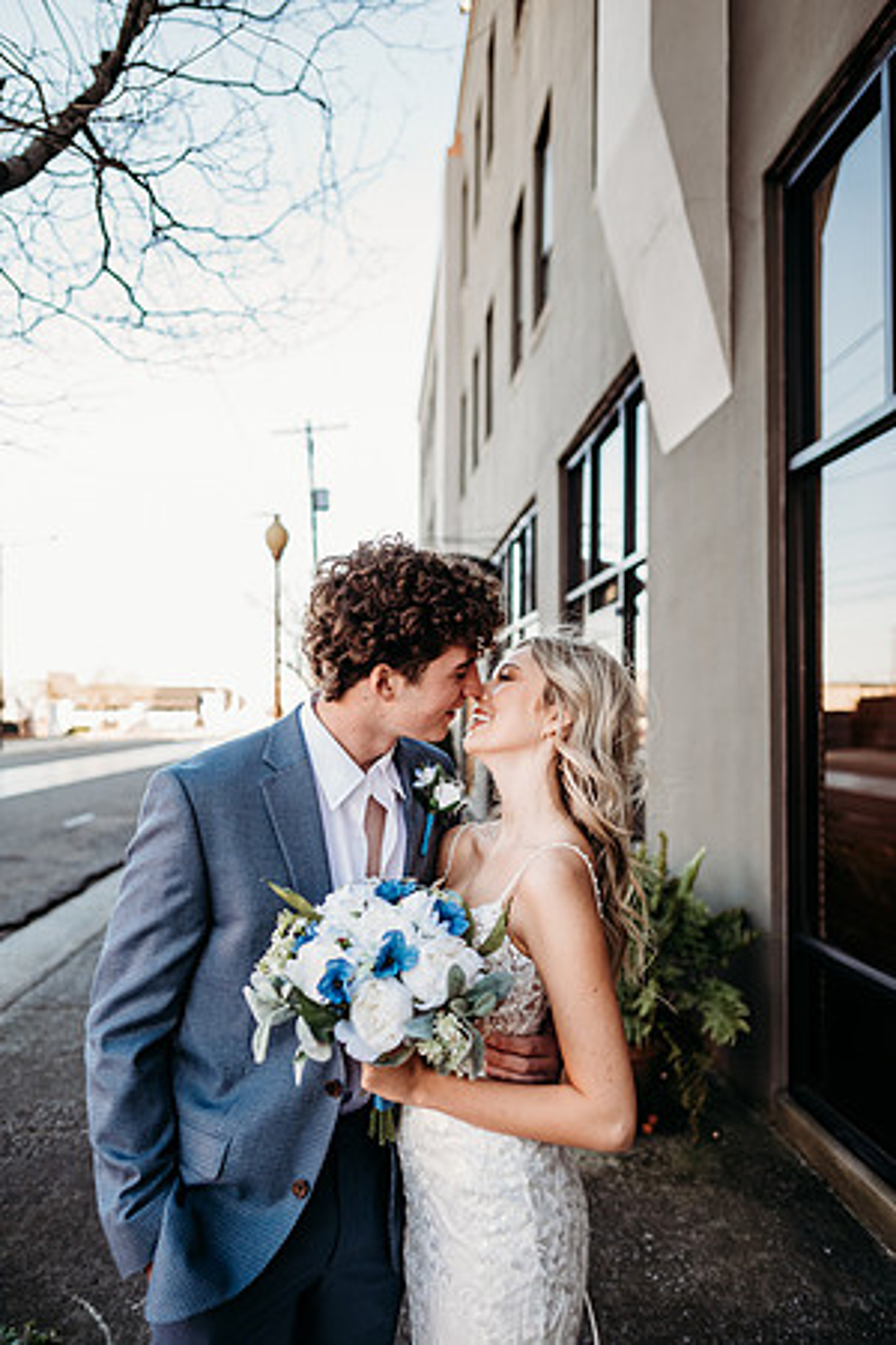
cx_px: 448
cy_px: 672
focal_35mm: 24
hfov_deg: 53.1
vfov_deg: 73.7
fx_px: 896
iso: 160
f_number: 2
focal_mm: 24
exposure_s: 1/320
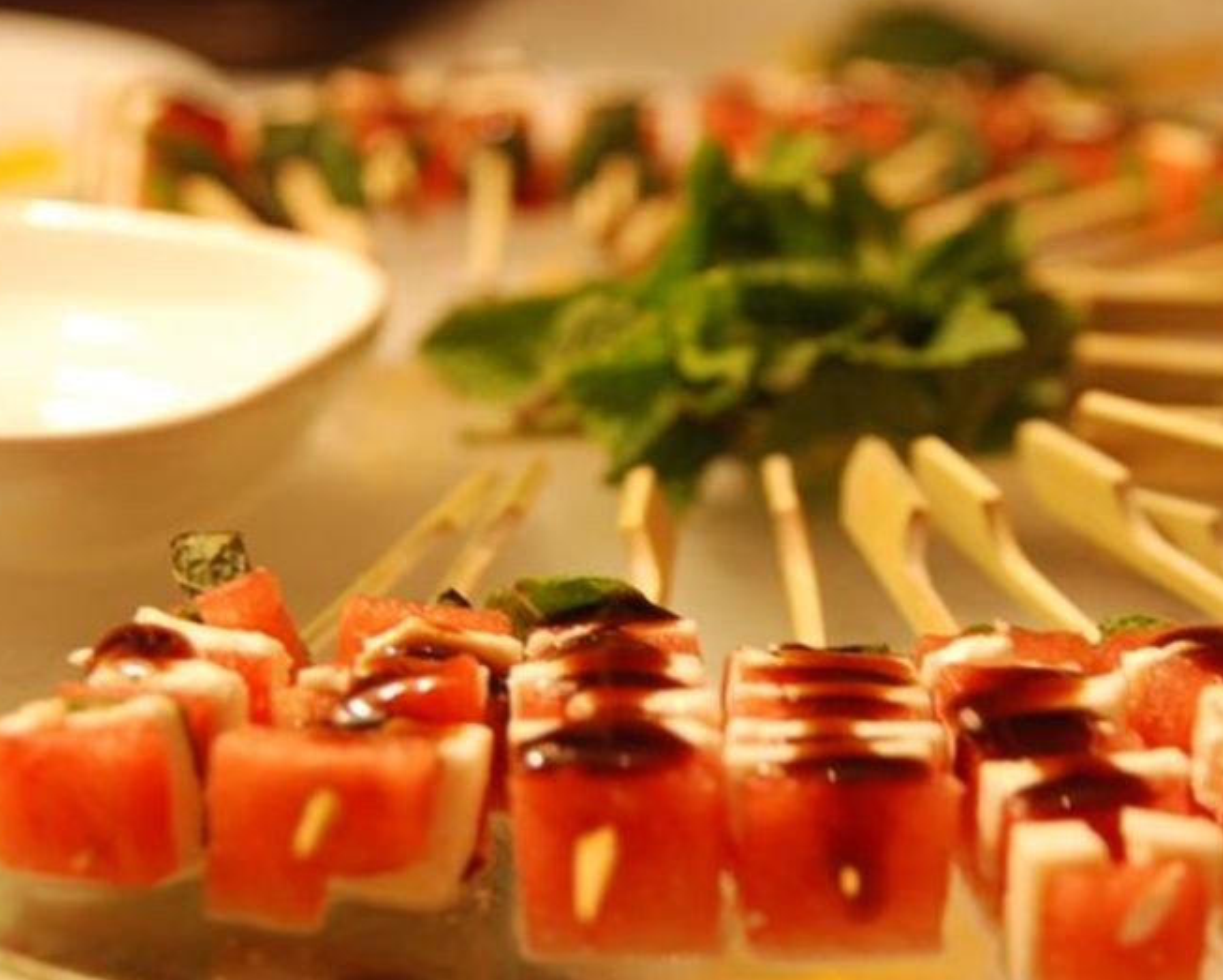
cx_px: 802
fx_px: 2716
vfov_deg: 20.4
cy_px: 474
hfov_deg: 25.3
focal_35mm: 75
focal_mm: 40
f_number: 4
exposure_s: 1/25
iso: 400
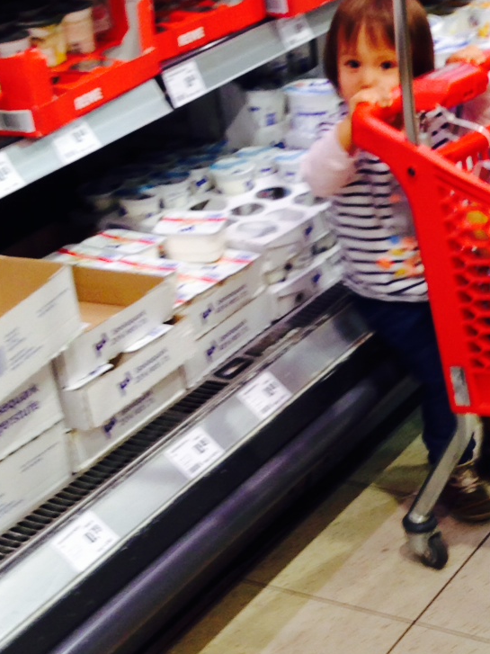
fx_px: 1756
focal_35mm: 93
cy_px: 255
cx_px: 548
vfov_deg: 21.1
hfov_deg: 15.4
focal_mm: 4.12
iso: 50
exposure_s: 1/20
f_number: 2.4
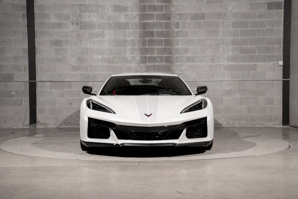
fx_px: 496
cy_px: 100
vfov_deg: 22.7
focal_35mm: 60
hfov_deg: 33.4
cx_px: 149
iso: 160
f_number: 9
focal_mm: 59
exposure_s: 1/50
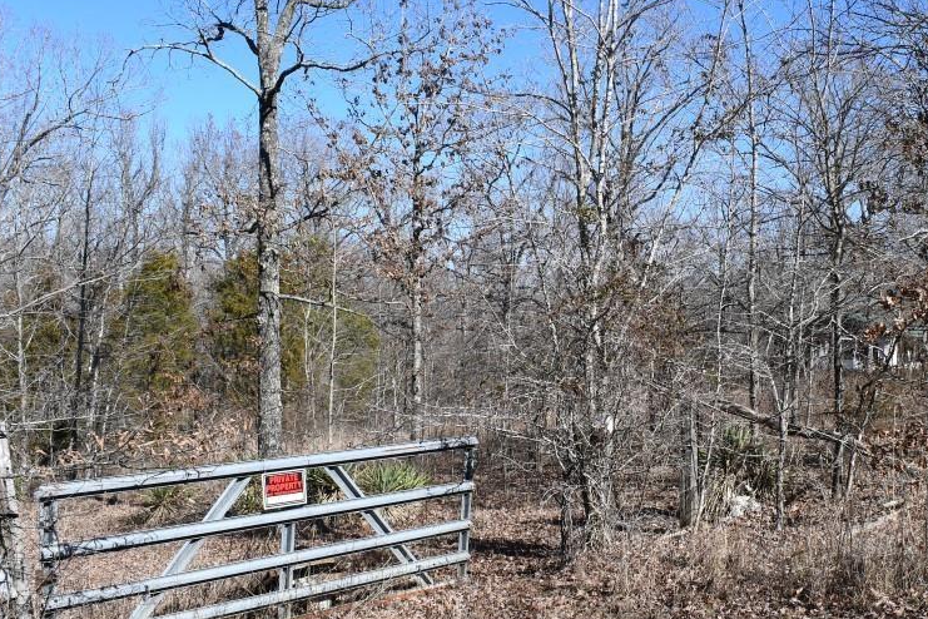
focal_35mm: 42
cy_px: 350
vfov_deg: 31.9
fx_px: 1083
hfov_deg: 45.8
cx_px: 605
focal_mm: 18
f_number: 7.1
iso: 320
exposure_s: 1/800
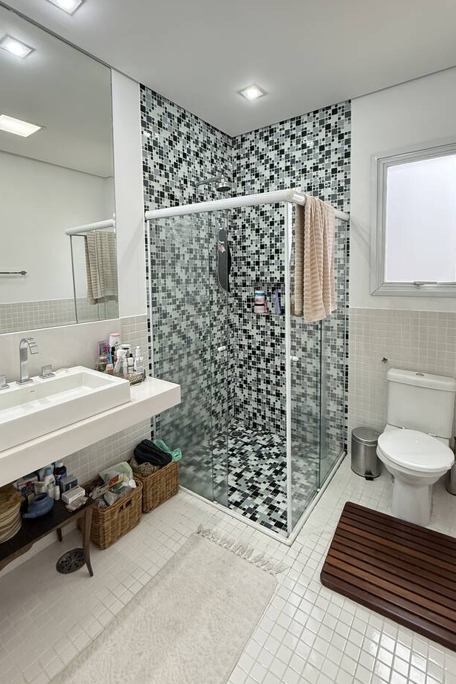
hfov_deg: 70.5
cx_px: 231
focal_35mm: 17
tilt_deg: -3.1
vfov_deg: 92.8
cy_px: 297
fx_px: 323
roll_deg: +0.1
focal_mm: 2.22
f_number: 2.2
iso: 320
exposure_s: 1/60
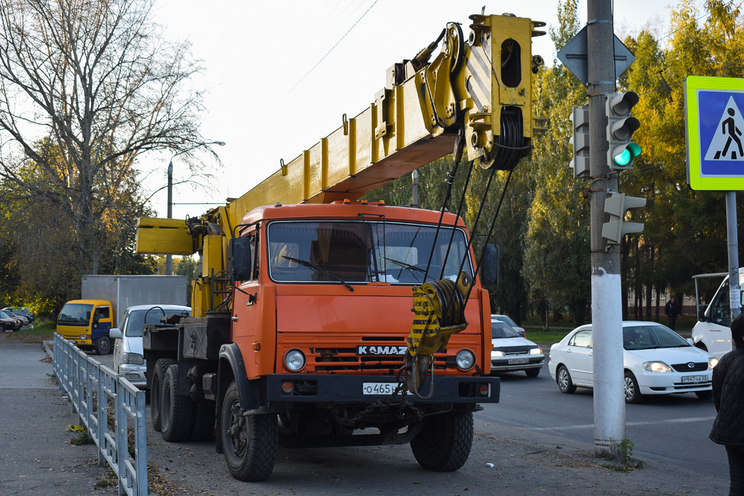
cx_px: 372
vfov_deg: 26.5
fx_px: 1054
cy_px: 248
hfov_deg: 38.9
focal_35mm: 51
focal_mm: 34
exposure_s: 1/125
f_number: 5.6
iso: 200
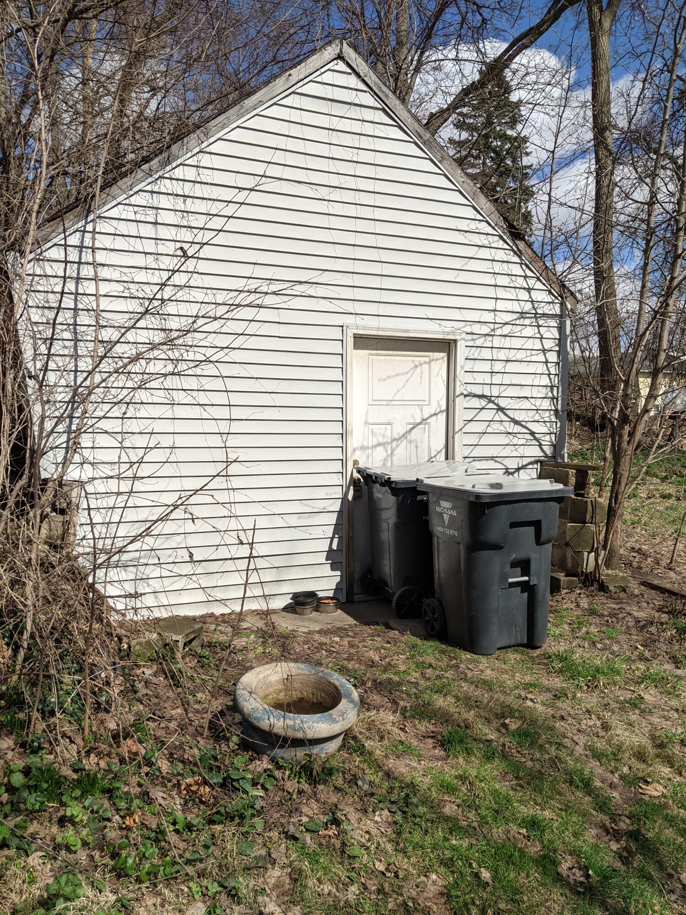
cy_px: 458
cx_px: 343
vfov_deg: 65.3
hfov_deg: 51.4
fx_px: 713
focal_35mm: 27
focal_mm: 4.44
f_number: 1.8
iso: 73
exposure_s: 1/7812
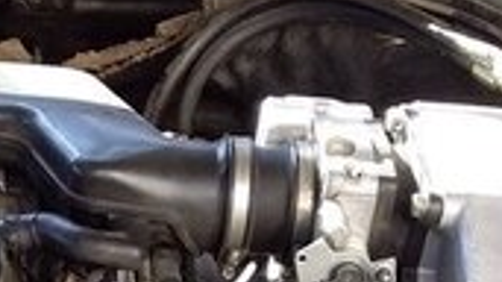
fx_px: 1730
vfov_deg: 8.6
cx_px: 73
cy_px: 642
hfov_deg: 16.3
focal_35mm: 130
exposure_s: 1/50
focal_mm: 3.3
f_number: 2.2
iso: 40
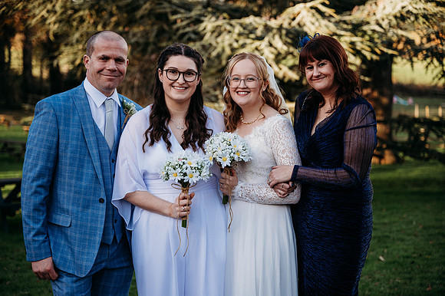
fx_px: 865
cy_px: 148
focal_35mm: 70
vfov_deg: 19.4
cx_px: 222
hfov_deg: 28.9
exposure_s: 1/500
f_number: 2.8
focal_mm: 70
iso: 100
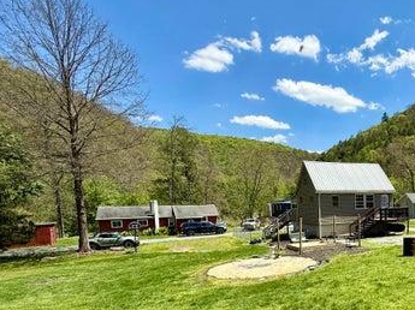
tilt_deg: -5.2
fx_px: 311
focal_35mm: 26
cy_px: 236
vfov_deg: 50.6
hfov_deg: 60.8
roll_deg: +2.2
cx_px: 343
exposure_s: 1/1464
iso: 50
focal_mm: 2.22
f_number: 2.2
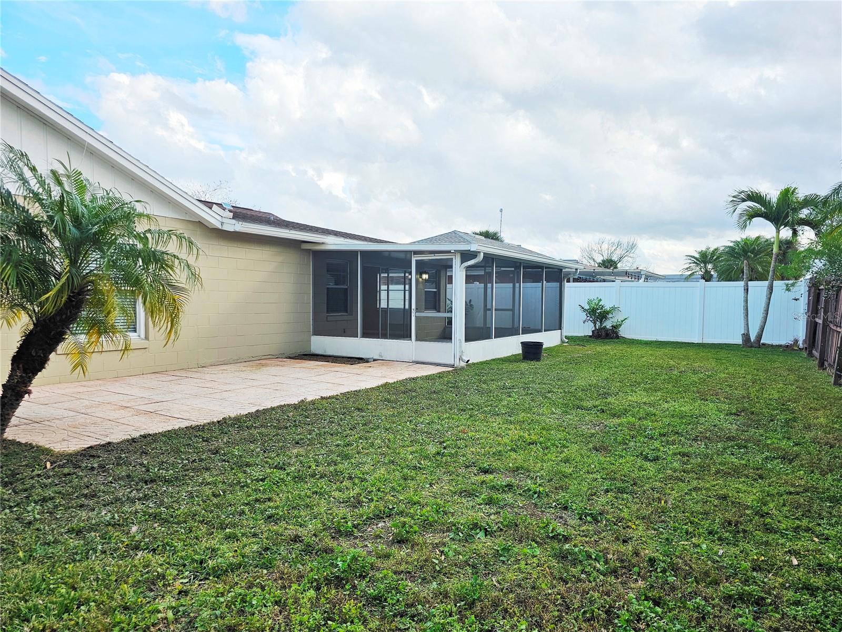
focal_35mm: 23
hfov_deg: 73.9
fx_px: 559
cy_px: 316
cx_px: 421
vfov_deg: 58.9
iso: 25
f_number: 1.7
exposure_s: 1/719
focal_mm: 6.3
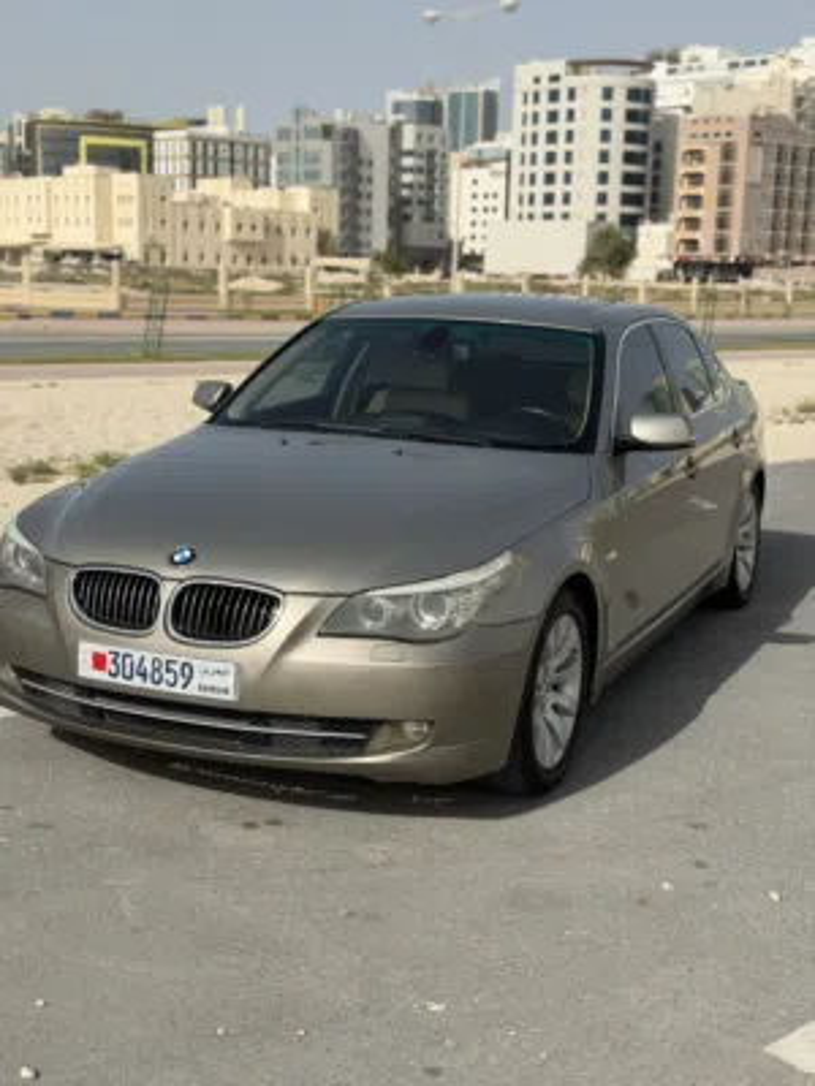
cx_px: 408
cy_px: 543
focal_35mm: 48
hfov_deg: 30.3
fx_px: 1507
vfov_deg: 39.7
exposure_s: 1/6024
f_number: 1.78
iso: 64
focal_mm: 6.76
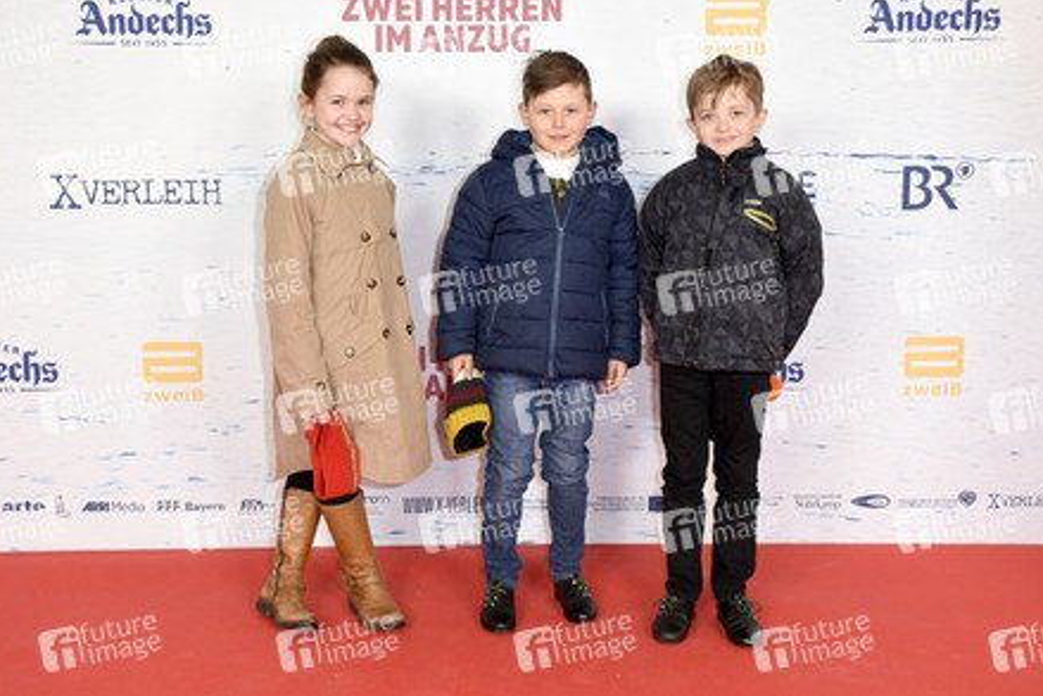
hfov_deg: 48.4
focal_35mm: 40
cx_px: 512
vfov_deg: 33.4
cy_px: 347
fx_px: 1159
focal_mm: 26
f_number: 6.3
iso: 640
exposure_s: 1/60
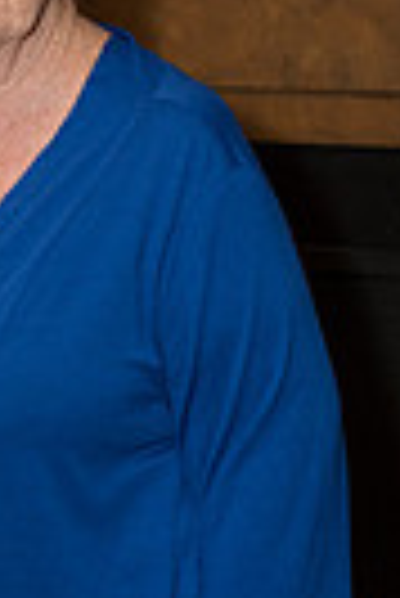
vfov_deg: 9.8
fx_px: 3474
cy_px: 310
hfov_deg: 6.5
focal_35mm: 209
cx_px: -198
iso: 800
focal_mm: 62
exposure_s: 1/125
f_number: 5.6
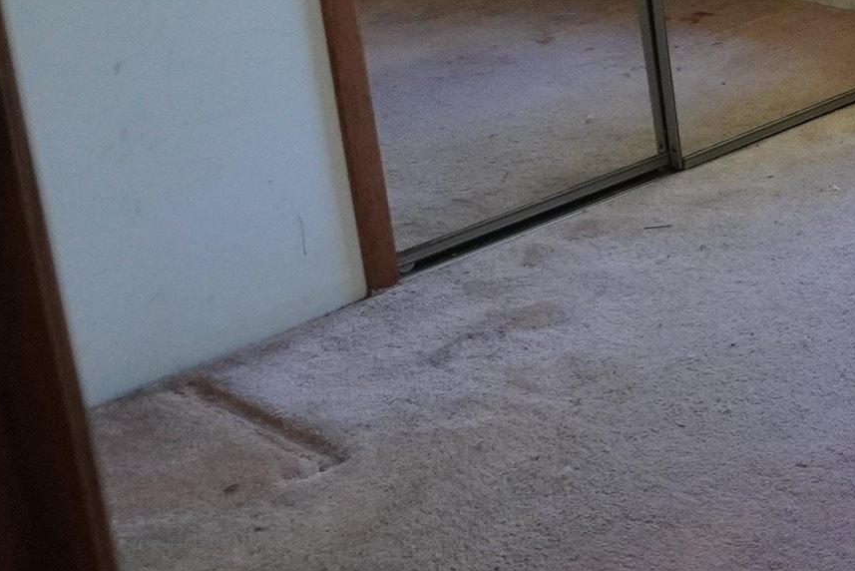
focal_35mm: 86
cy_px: -115
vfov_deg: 15.3
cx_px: 1426
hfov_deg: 19.3
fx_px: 2043
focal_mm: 16
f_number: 4
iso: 1600
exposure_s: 1/160
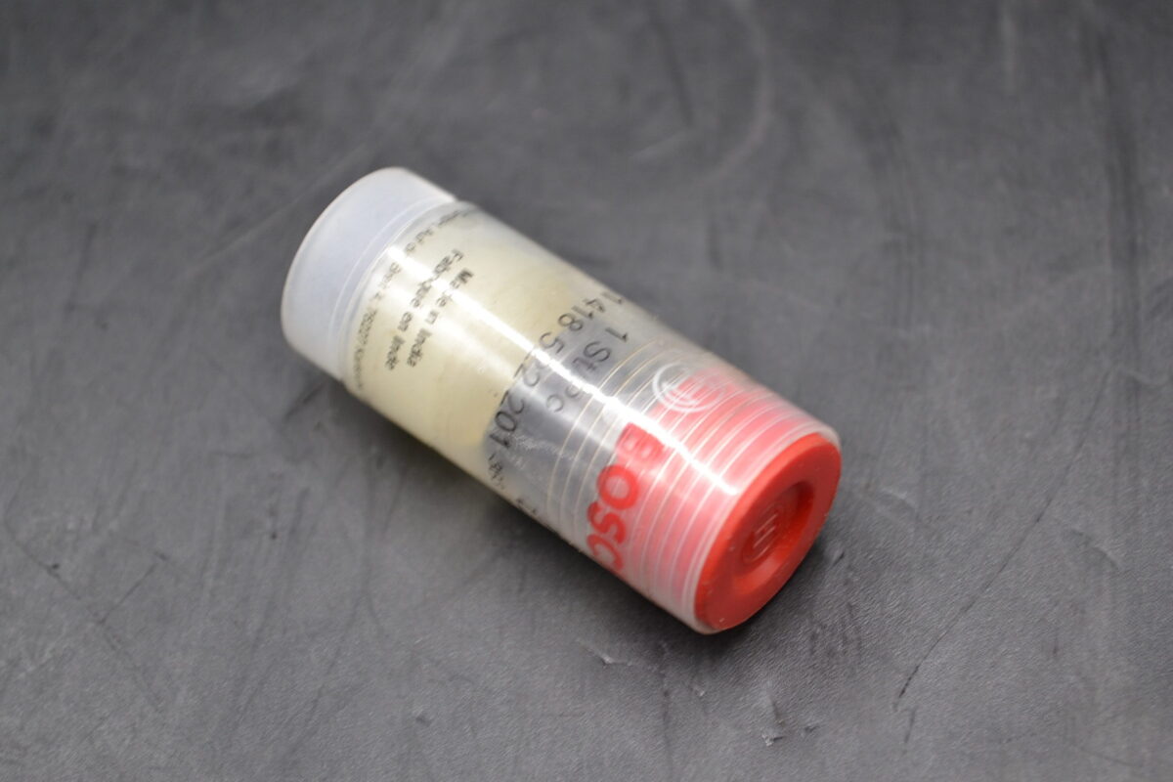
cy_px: 391
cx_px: 586
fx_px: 2688
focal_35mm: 82
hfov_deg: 24.6
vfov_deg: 16.6
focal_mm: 55
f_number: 5.6
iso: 400
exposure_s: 1/40
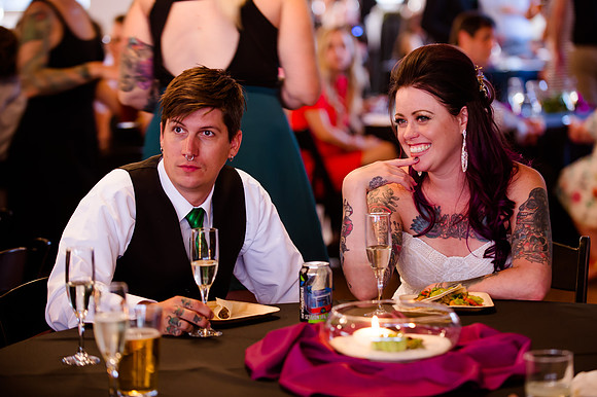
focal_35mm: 113
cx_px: 315
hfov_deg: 18.1
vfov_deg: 12.1
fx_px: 1873
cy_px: 186
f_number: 2.8
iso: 1600
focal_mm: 105
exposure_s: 1/50
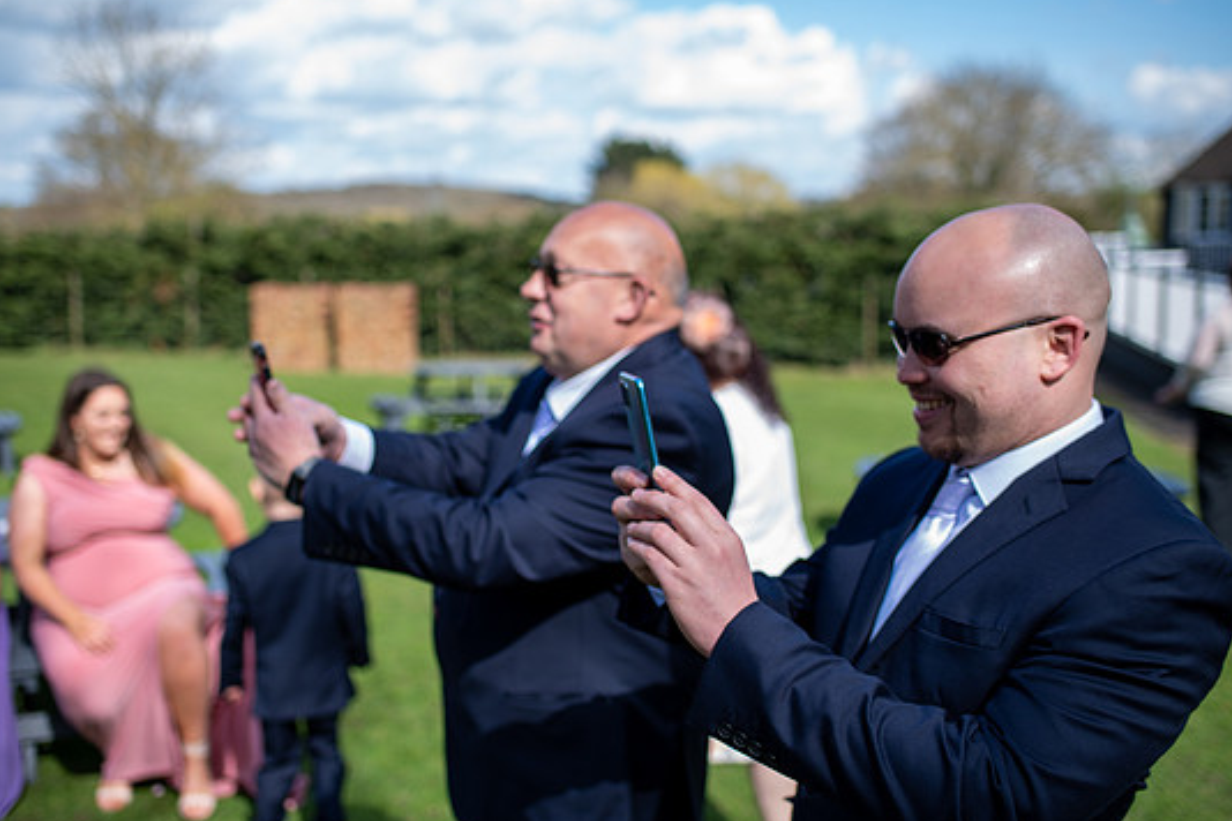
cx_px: 595
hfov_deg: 50.7
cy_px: 394
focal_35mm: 38
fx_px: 1300
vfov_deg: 35.0
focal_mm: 35
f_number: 2.2
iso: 100
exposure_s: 1/1000
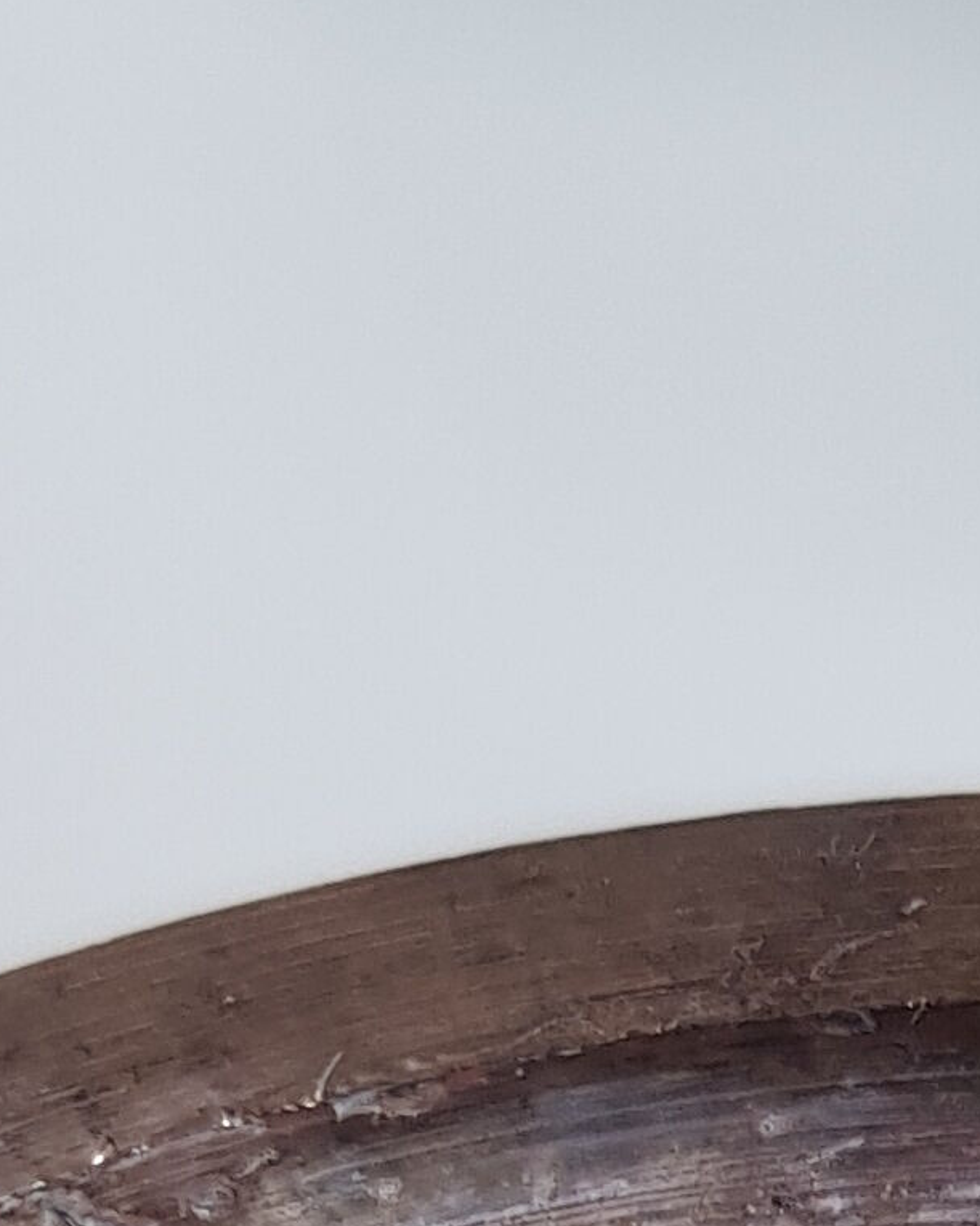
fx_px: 4859
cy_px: 2391
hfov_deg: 11.3
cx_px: 1092
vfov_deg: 12.7
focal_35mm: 134
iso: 64
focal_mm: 4.2
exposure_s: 1/50
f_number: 1.7
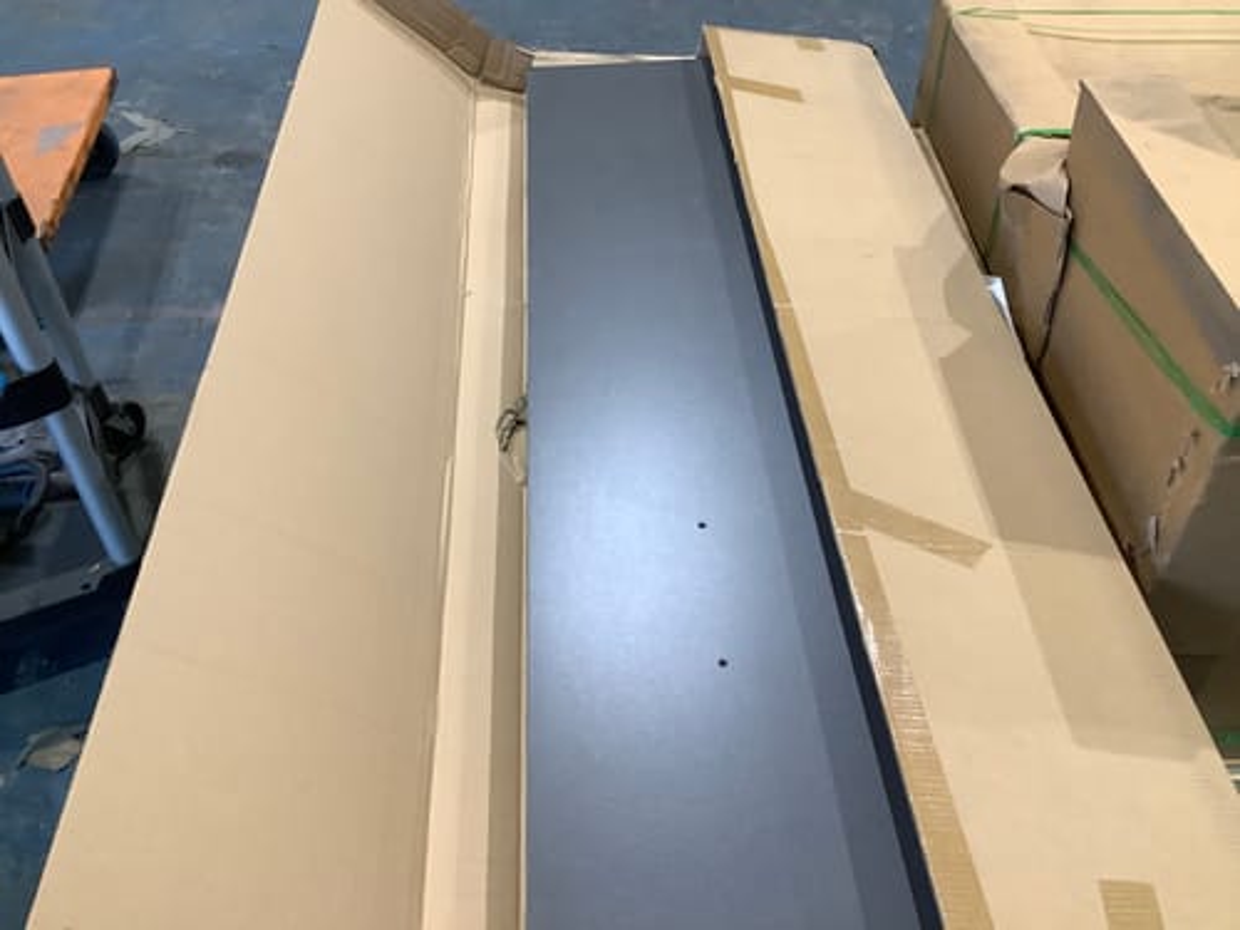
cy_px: 465
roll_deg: +1.7
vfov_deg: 45.4
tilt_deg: -42.9
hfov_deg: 58.4
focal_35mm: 31
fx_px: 1110
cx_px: 620
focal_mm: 3.3
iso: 200
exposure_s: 1/50
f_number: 2.4
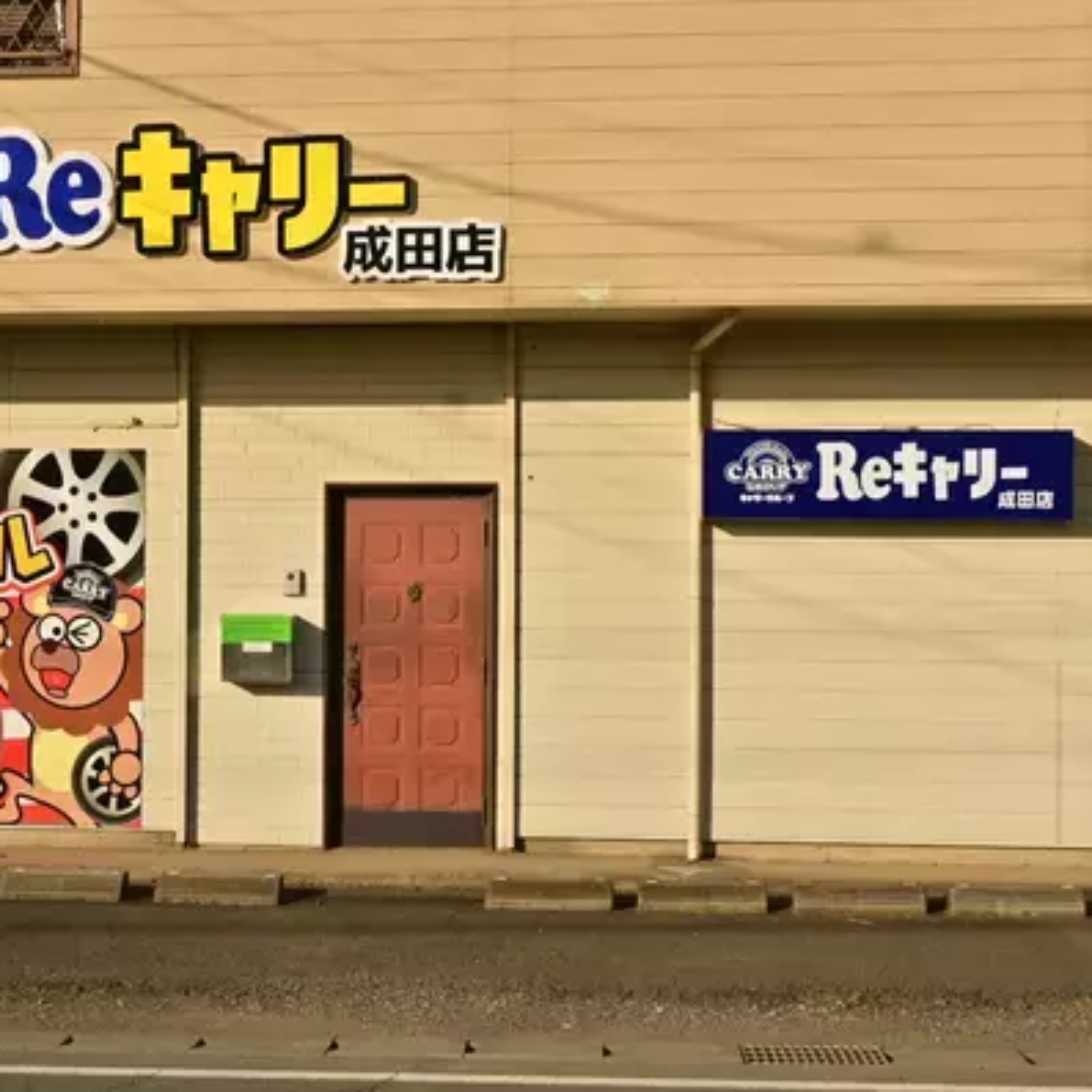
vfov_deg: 27.0
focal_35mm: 64
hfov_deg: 26.8
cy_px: 547
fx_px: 2271
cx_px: 338
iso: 450
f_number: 7.1
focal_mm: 33
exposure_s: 1/4000
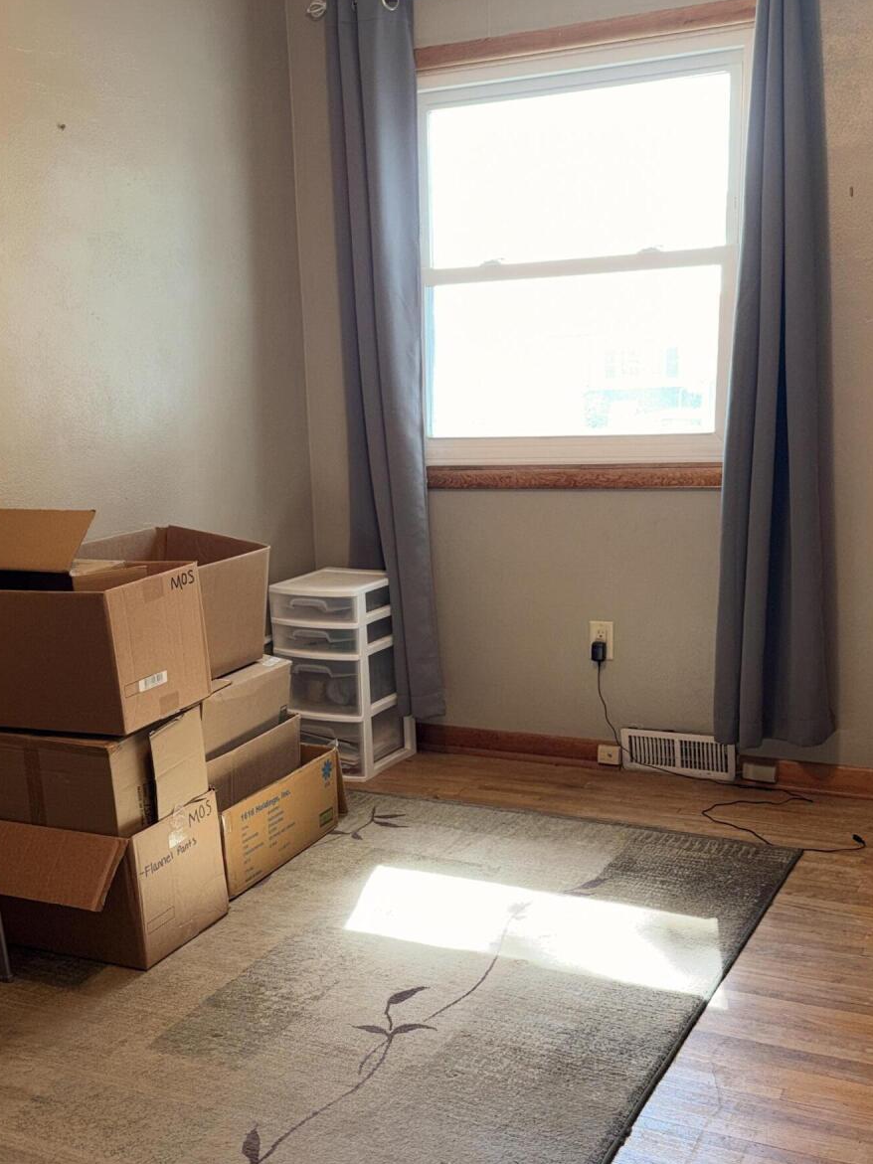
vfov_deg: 45.5
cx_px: 324
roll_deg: +3.3
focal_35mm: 41
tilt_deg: -16.0
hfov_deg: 34.9
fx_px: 1379
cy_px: 713
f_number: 1.78
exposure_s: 1/30
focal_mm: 6.76
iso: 50
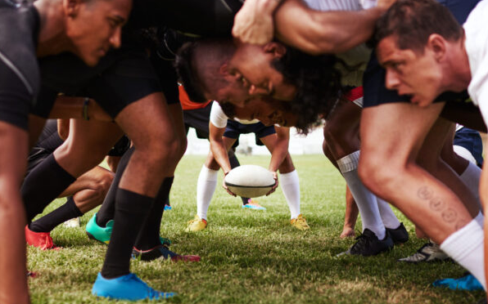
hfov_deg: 43.5
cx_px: 253
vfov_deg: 27.9
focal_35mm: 46
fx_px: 612
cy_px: 185
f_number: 2
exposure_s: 1/1250
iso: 64
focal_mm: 35
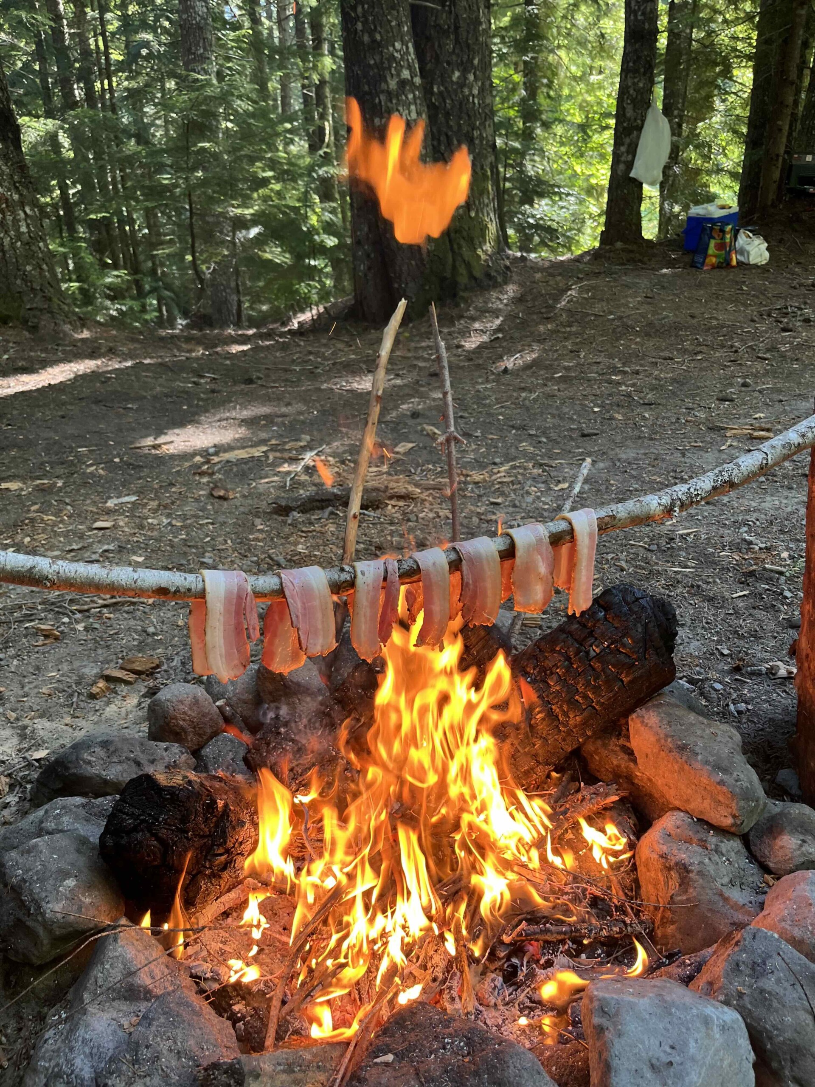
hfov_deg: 53.1
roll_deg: +0.5
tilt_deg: -24.2
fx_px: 816
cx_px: 408
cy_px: 544
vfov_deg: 67.3
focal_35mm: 26
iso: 125
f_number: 1.6
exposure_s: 1/121
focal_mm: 5.1
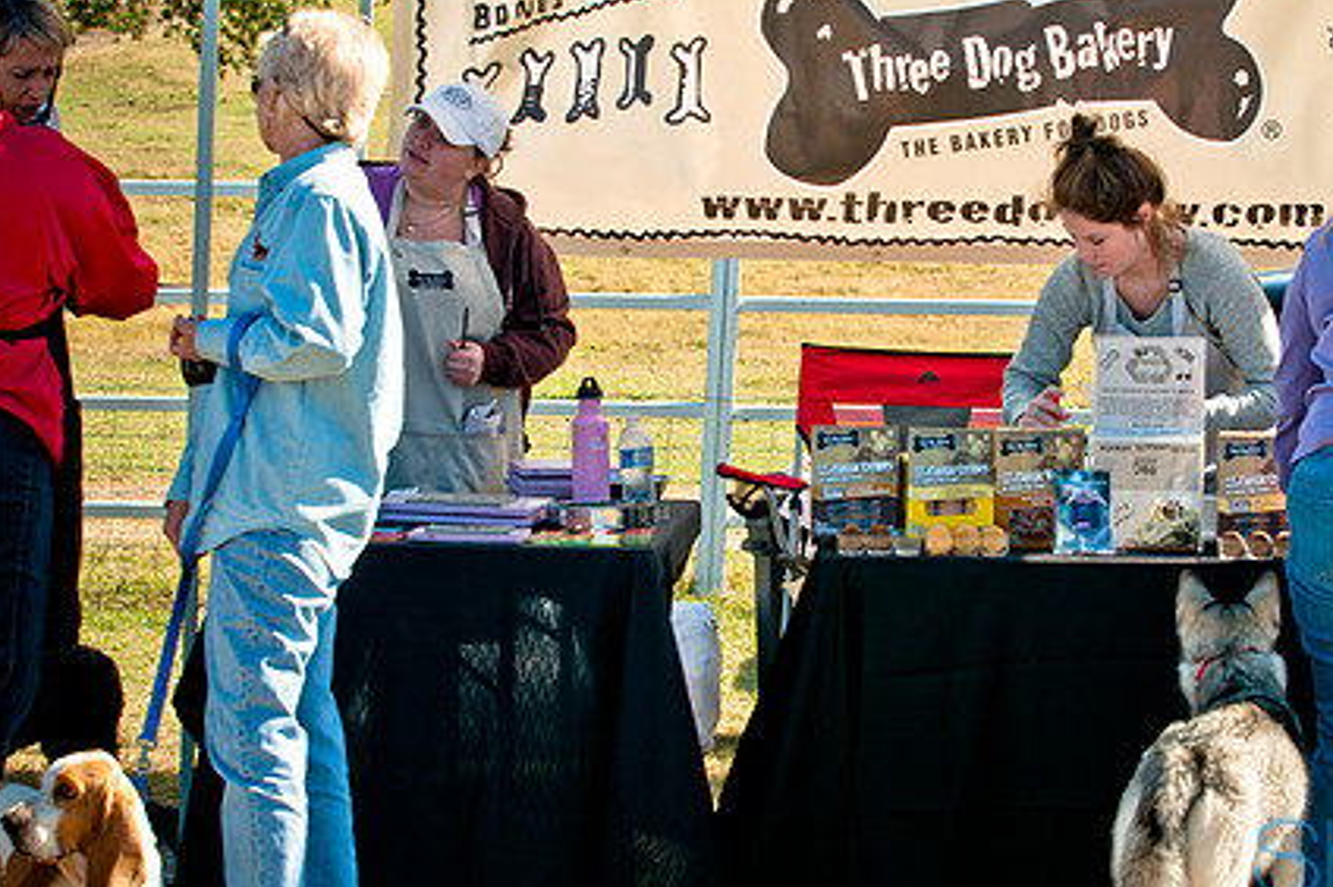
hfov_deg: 12.5
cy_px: 414
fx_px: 6068
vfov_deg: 8.4
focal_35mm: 164
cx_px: 846
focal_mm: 80
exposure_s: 1/400
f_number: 5.6
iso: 200
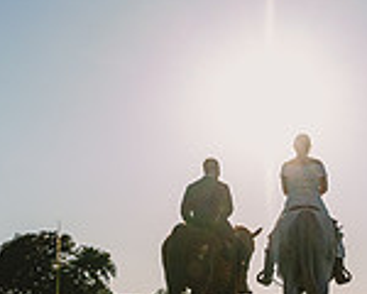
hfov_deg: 22.0
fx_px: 945
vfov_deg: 17.6
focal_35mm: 87
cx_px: 210
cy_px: 223
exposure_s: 1/4000
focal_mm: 24
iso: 125
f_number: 6.3
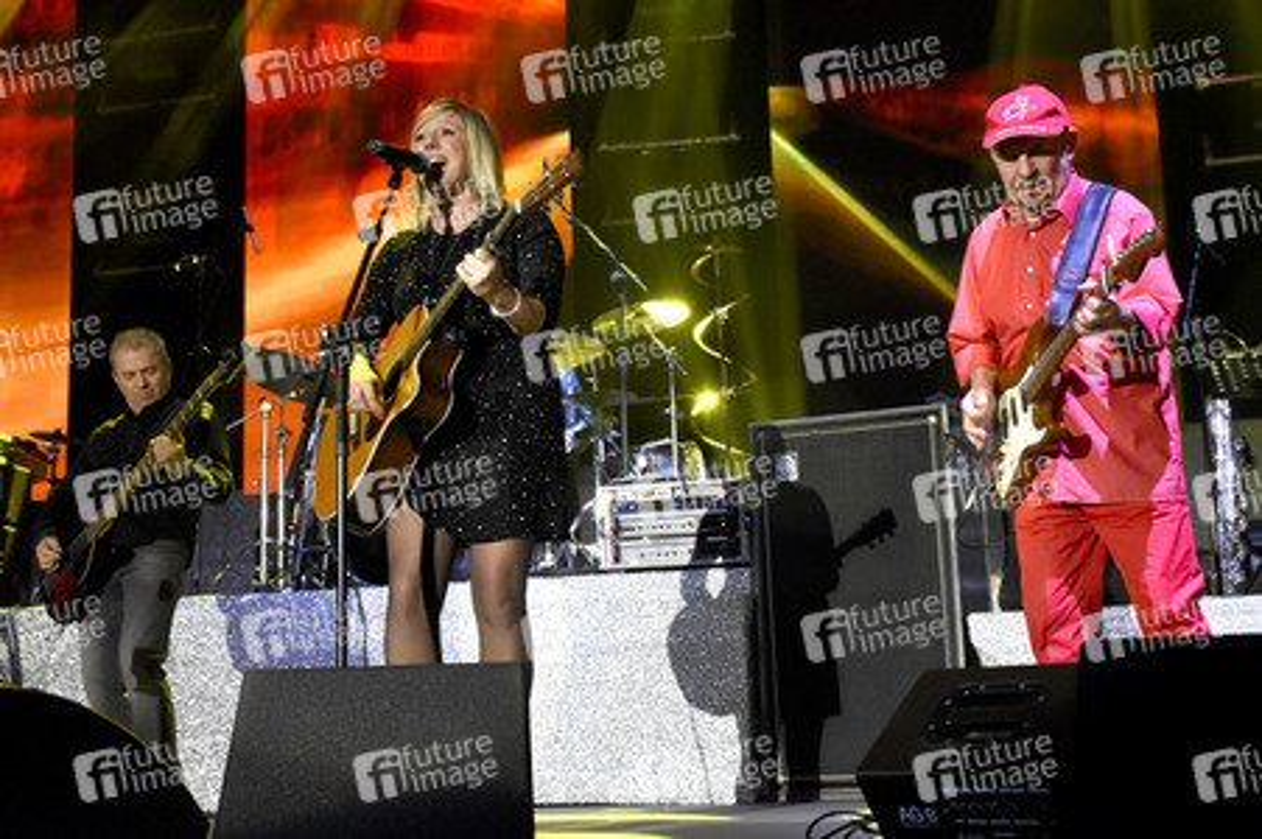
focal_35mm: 45
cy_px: 420
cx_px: 631
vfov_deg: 29.8
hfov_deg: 43.6
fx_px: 1576
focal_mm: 30
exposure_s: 1/125
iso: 2500
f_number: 6.3
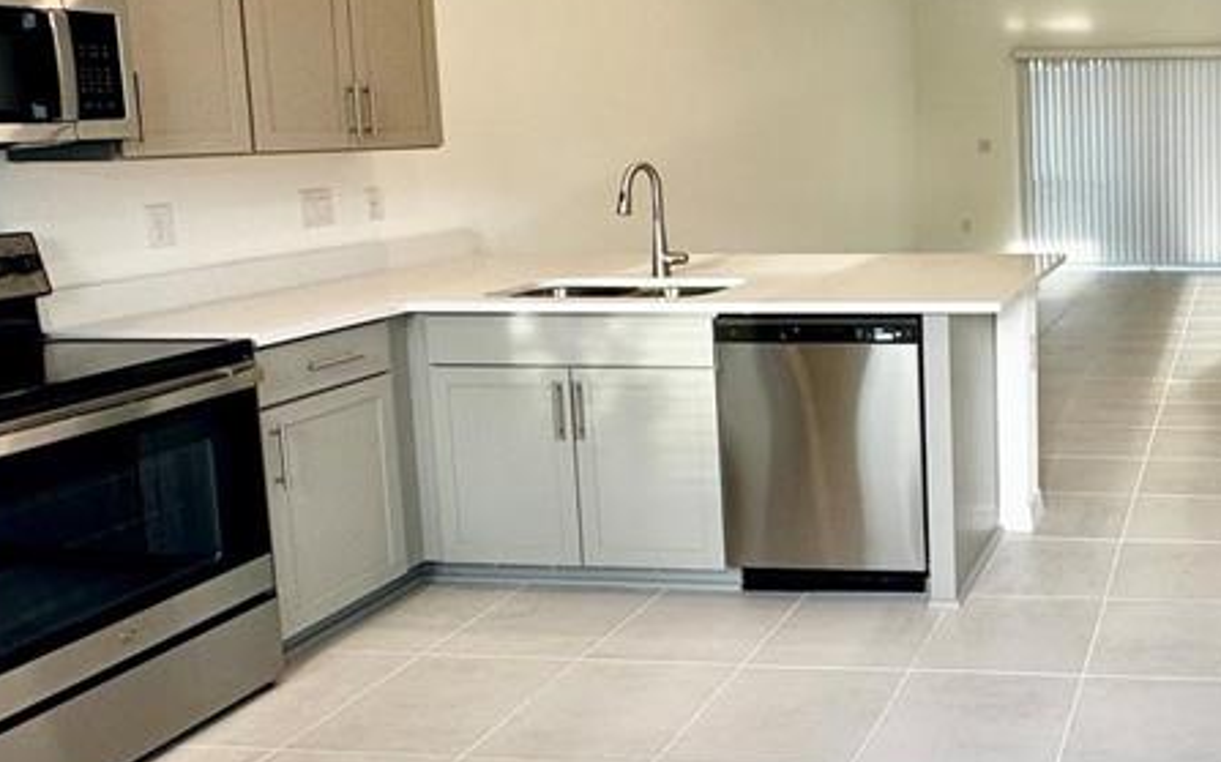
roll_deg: +1.4
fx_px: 1131
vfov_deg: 36.6
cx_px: 1150
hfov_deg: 49.1
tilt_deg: -3.5
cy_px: 224
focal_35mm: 34
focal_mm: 2.22
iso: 80
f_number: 2.2
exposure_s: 1/120
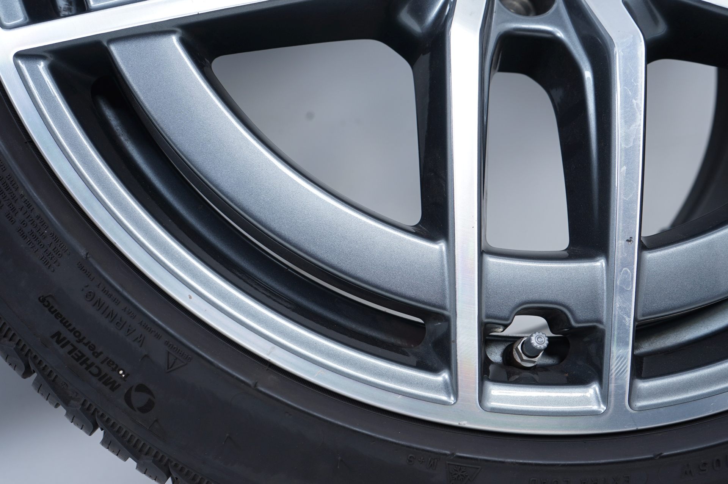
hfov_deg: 55.8
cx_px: 364
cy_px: 242
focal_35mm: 34
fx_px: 687
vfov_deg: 38.8
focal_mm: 34
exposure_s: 1/100
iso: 250
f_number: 7.1
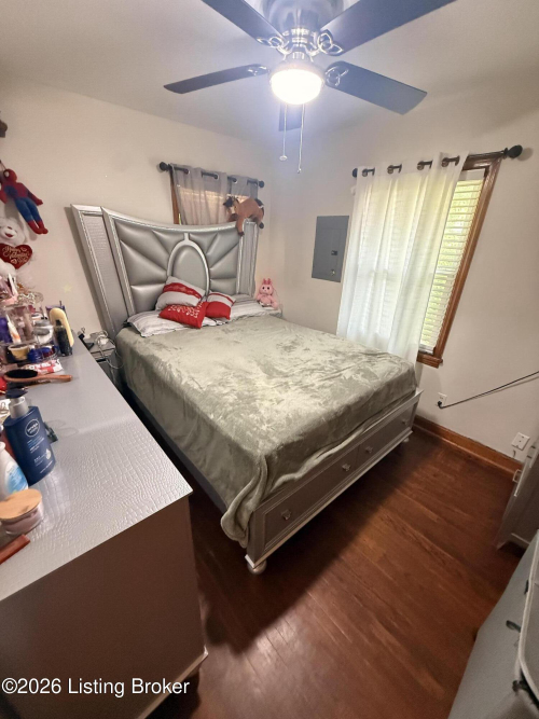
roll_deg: -1.7
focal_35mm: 14
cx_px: 270
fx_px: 291
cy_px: 360
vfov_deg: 102.1
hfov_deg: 85.7
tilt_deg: -23.9
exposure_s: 1/60
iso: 800
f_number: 2.2
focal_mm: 2.22
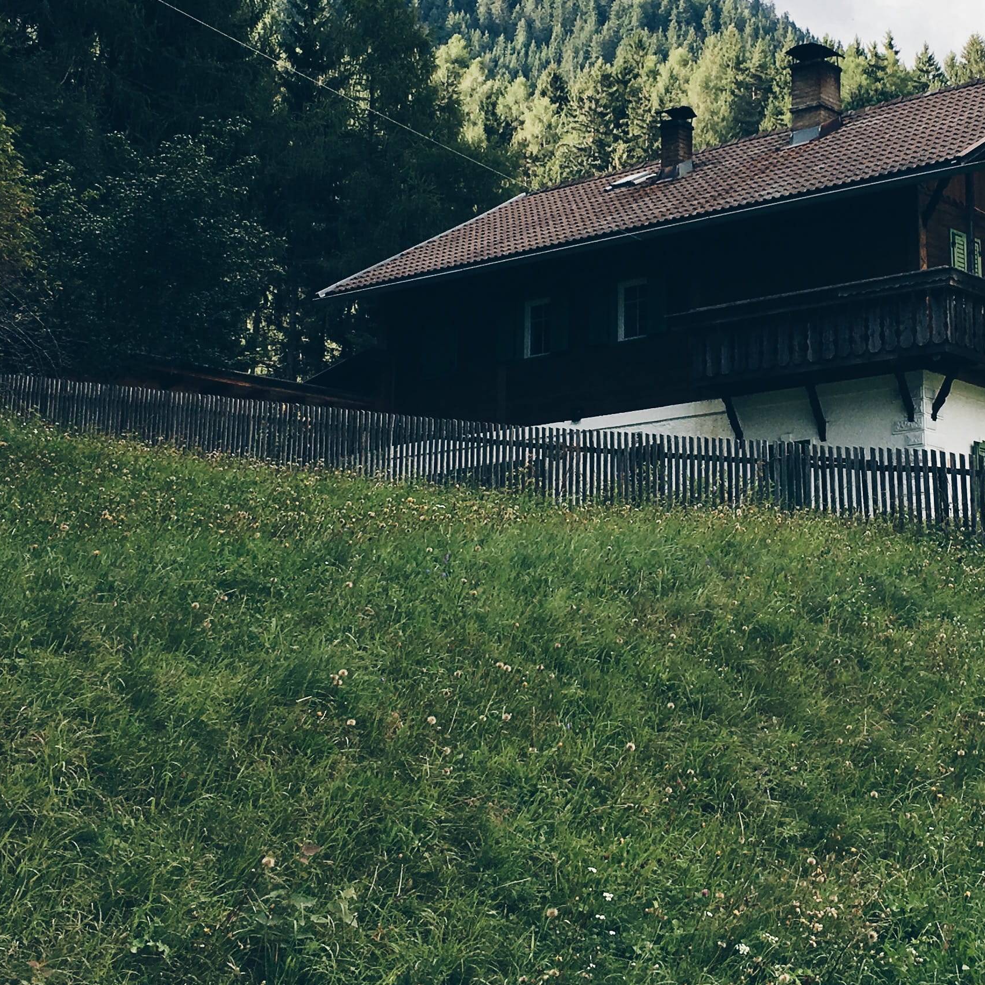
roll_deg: +0.5
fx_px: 1964
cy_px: 265
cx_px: 696
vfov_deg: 27.8
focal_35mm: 61
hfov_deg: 27.9
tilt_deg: +15.1
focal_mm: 4.15
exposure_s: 1/565
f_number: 2.2
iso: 25
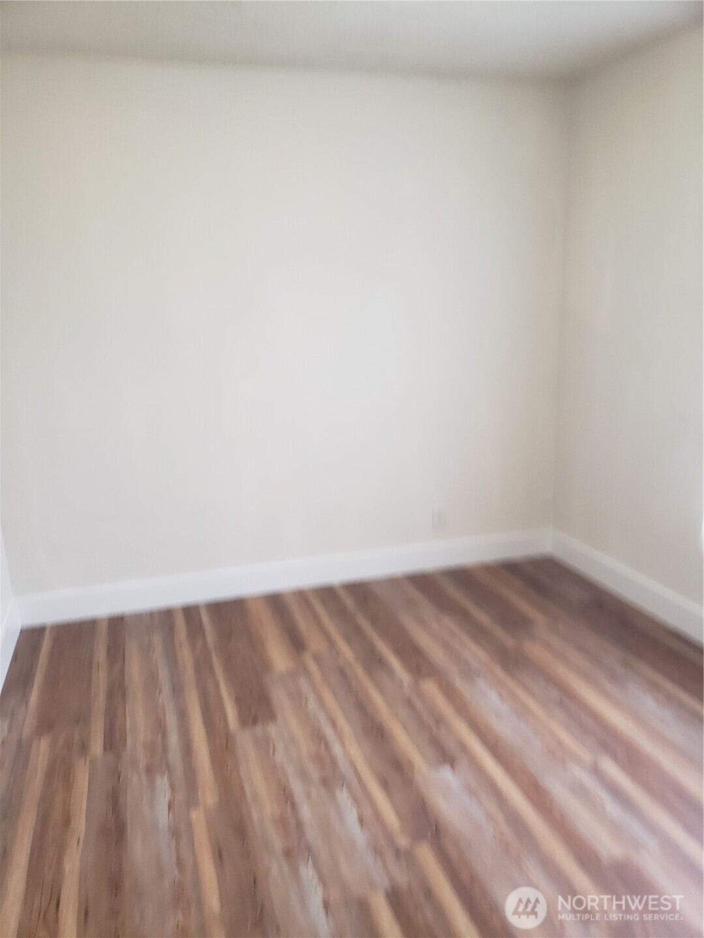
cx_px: 352
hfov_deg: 53.1
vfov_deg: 67.3
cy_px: 469
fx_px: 705
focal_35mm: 26
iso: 250
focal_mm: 4.3
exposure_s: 1/40
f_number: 2.4
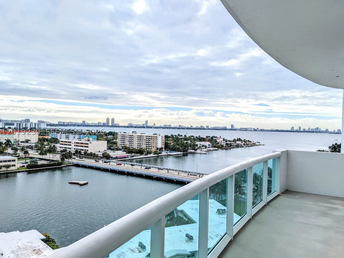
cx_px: 173
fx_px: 278
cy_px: 132
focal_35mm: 28
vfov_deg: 49.7
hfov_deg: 63.4
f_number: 1.8
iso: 55
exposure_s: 1/3906
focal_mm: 4.44
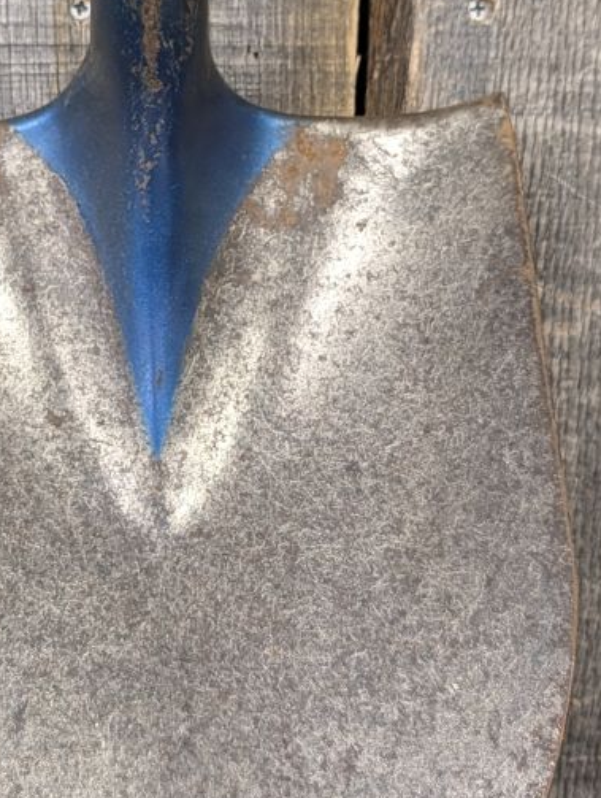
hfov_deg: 23.4
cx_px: 124
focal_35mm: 62
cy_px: 300
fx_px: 1431
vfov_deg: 31.0
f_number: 1.68
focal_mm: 6.9
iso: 282
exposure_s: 1/24
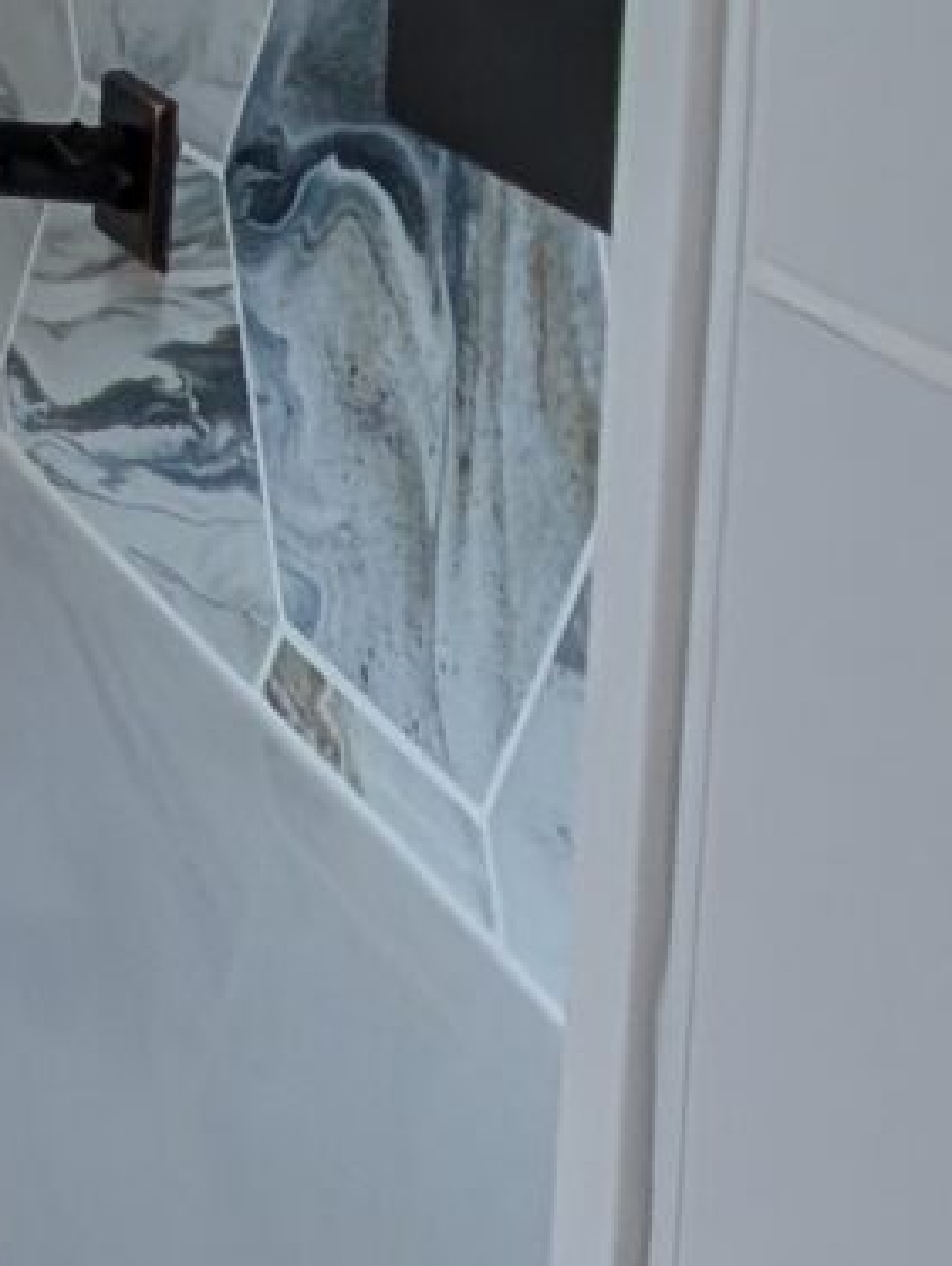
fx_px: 3002
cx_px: -2130
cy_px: -405
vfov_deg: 21.4
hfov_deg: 10.4
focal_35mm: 82
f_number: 1.7
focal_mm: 2.02
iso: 47
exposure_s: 1/741
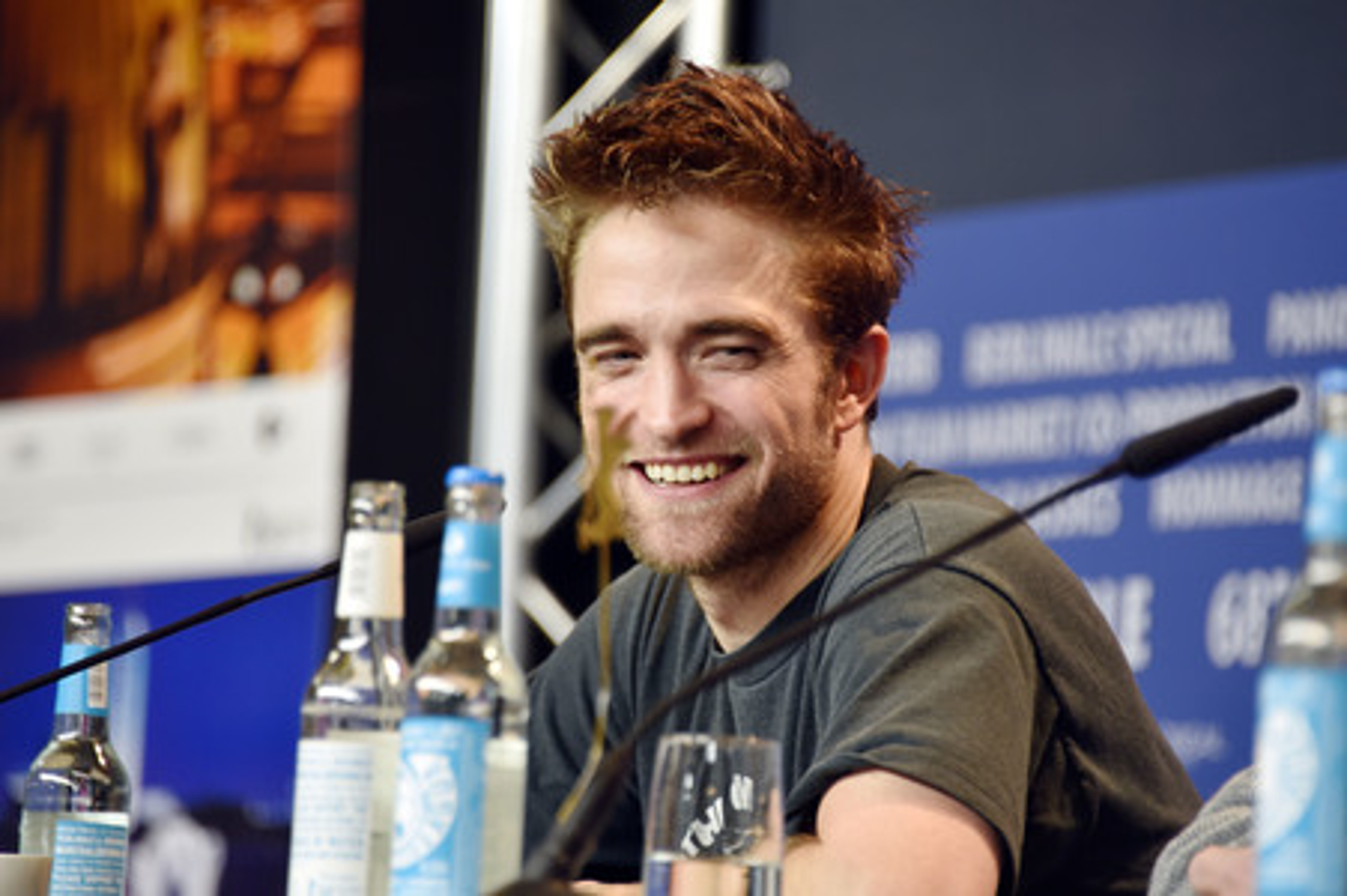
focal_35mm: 300
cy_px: 448
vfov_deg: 4.6
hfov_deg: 6.9
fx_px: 11216
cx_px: 674
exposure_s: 1/125
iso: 800
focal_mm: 300
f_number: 5.6
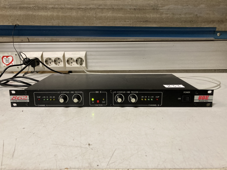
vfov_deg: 49.7
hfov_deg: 63.4
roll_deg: -0.6
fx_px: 184
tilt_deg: -11.9
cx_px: 114
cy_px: 85
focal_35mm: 28
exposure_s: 1/50
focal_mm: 3.99
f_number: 1.8
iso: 320
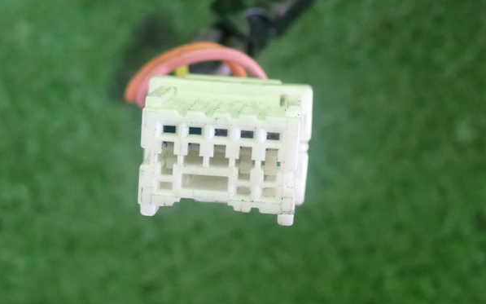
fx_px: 1086
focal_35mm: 82
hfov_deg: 25.2
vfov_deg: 15.9
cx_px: 243
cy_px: 151
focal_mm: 13.65
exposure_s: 1/125
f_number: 4.1
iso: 1600
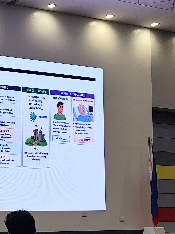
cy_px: 156
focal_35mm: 71
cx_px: -79
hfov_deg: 18.6
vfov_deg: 27.2
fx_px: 479
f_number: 1.65
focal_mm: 6.19
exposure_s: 1/120
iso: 400
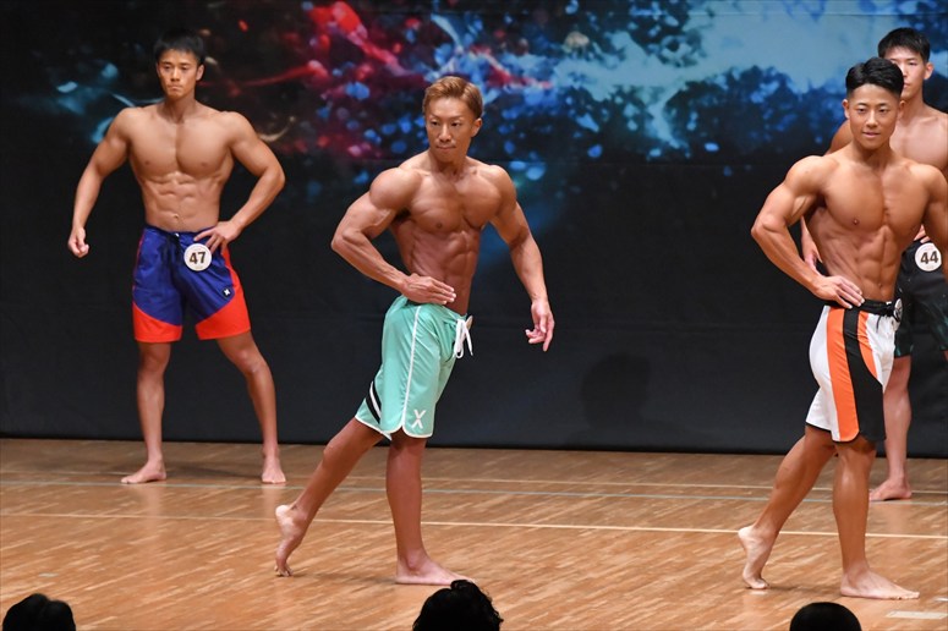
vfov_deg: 4.8
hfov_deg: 7.2
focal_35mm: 285
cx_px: 474
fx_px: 7501
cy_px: 316
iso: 8000
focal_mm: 190
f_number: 5.6
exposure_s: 1/400
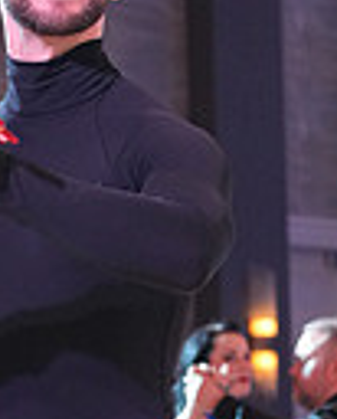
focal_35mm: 297
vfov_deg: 6.4
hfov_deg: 5.2
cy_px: 606
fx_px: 3690
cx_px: -103
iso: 2500
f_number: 4
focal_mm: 70
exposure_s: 1/250
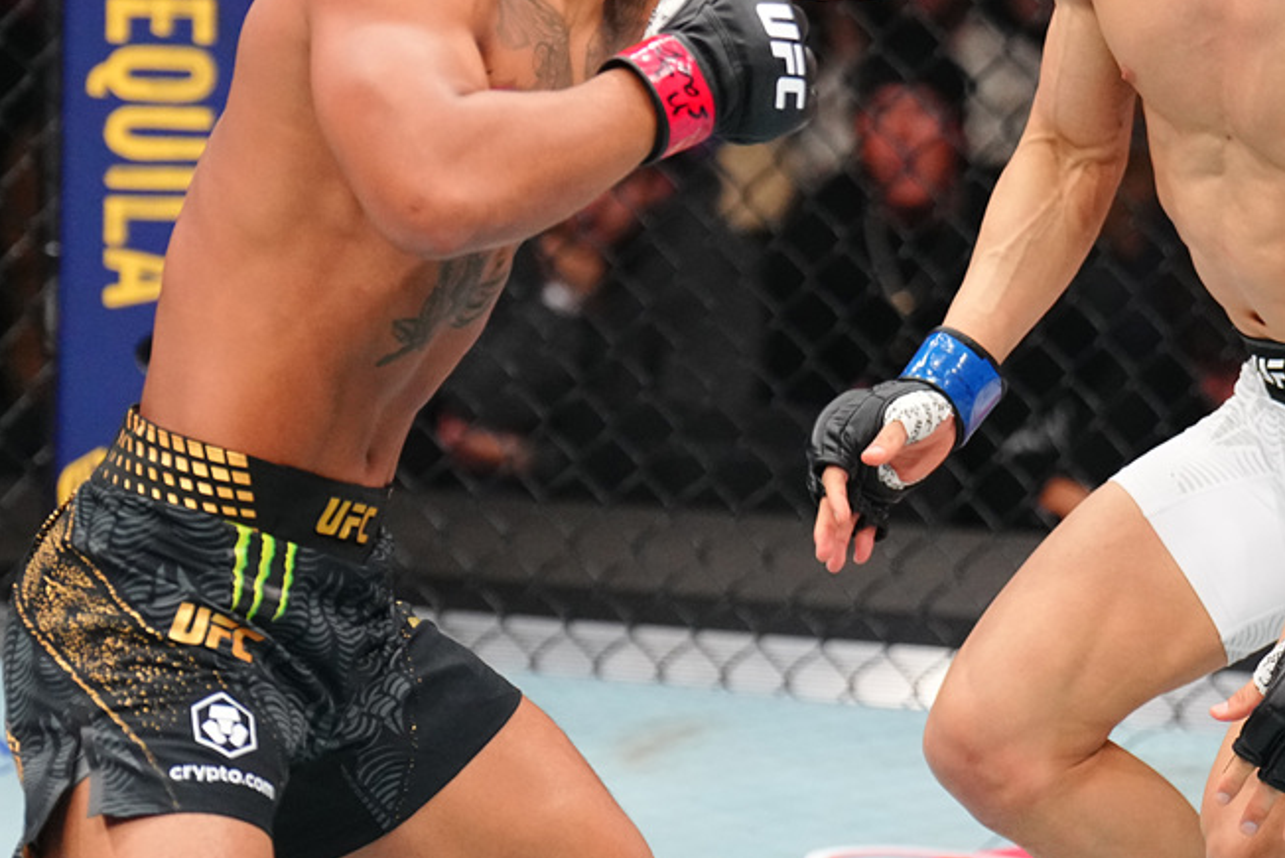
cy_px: 178
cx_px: 883
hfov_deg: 10.4
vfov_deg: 7.0
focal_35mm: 197
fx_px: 7033
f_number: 2.8
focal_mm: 119
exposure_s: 1/1600
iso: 4000
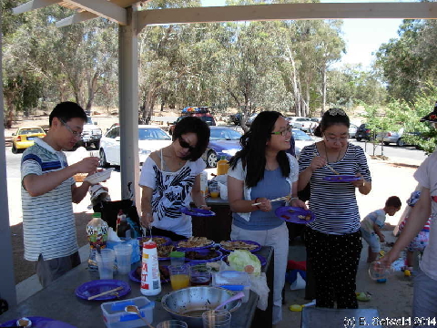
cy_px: 164
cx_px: 218
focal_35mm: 38
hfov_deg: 49.0
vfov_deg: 37.7
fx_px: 480
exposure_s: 1/304
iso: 79
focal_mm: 6.3
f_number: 2.9
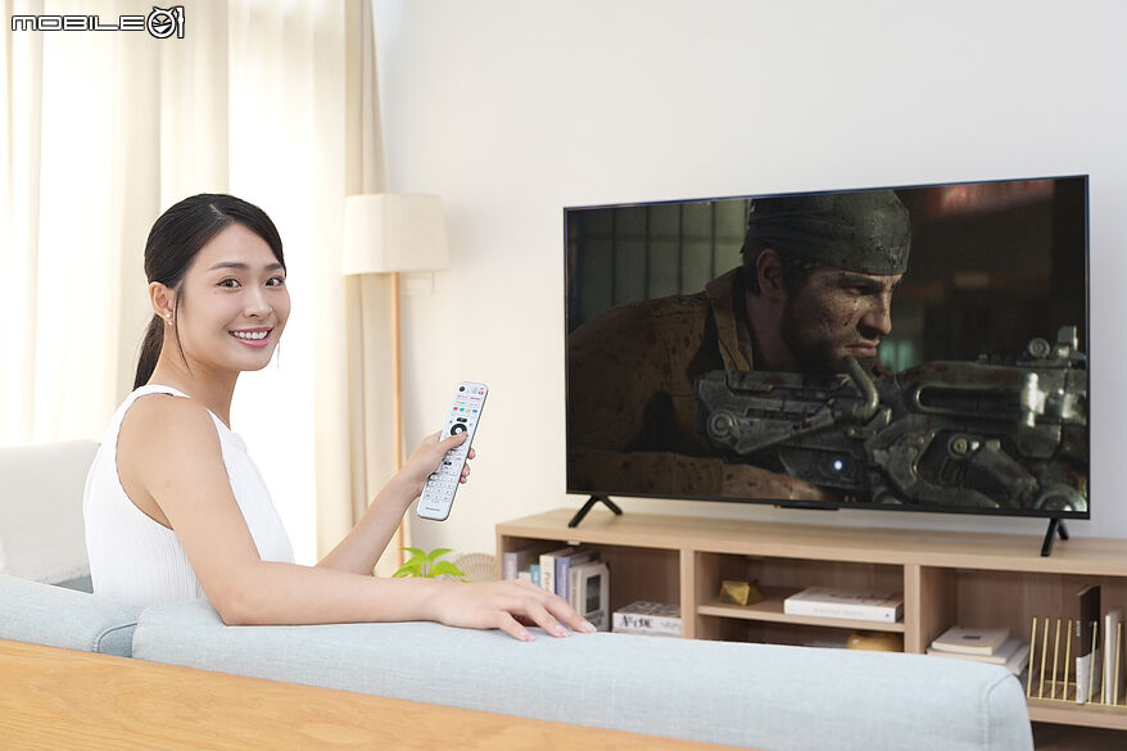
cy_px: 376
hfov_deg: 45.4
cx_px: 564
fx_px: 1346
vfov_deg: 31.2
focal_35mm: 43
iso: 400
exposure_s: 1/160
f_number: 2.8
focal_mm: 29
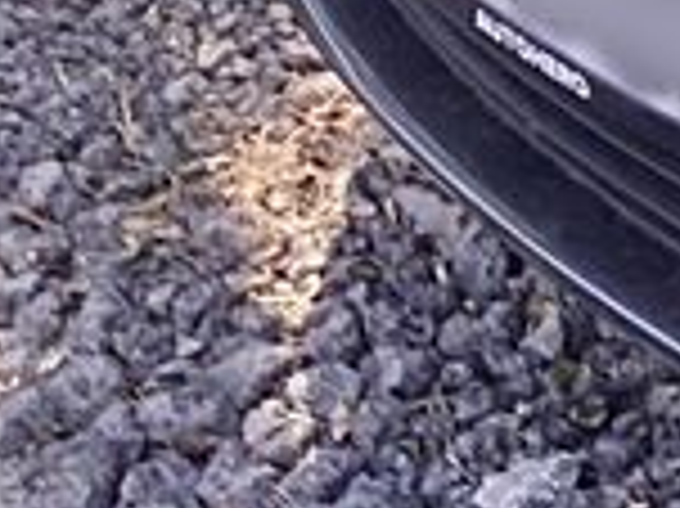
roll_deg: -3.7
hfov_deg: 6.6
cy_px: -773
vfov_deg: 5.8
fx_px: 4848
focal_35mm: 247
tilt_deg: -19.8
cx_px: 2607
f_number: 2.4
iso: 25
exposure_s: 1/100
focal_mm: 3.3
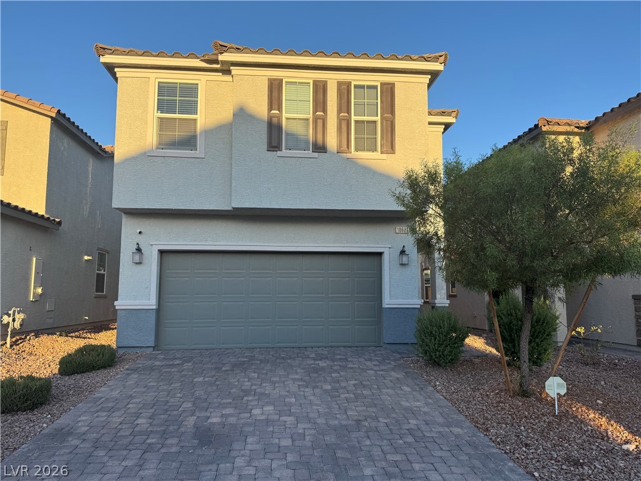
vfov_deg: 56.8
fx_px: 444
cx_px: 320
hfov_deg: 71.6
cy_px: 240
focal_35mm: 24
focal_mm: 6.76
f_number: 1.78
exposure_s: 1/1215
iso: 80
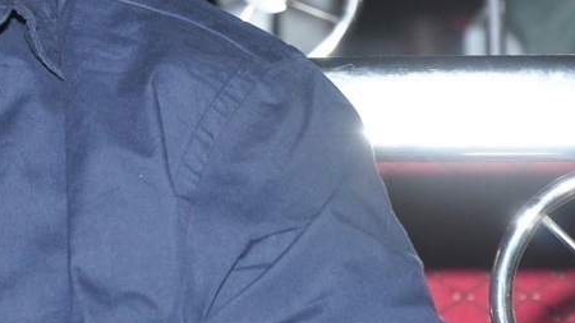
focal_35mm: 439
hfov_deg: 4.9
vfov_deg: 2.8
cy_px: -84
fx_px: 6699
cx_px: -158
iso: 400
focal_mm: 105
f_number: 9
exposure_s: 1/125
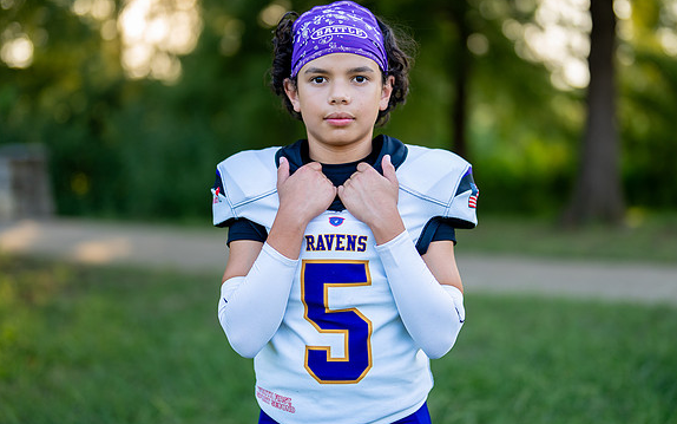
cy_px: 185
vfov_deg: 19.4
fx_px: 1236
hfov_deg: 30.6
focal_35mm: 67
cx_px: 358
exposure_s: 1/800
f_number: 1.2
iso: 100
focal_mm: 50
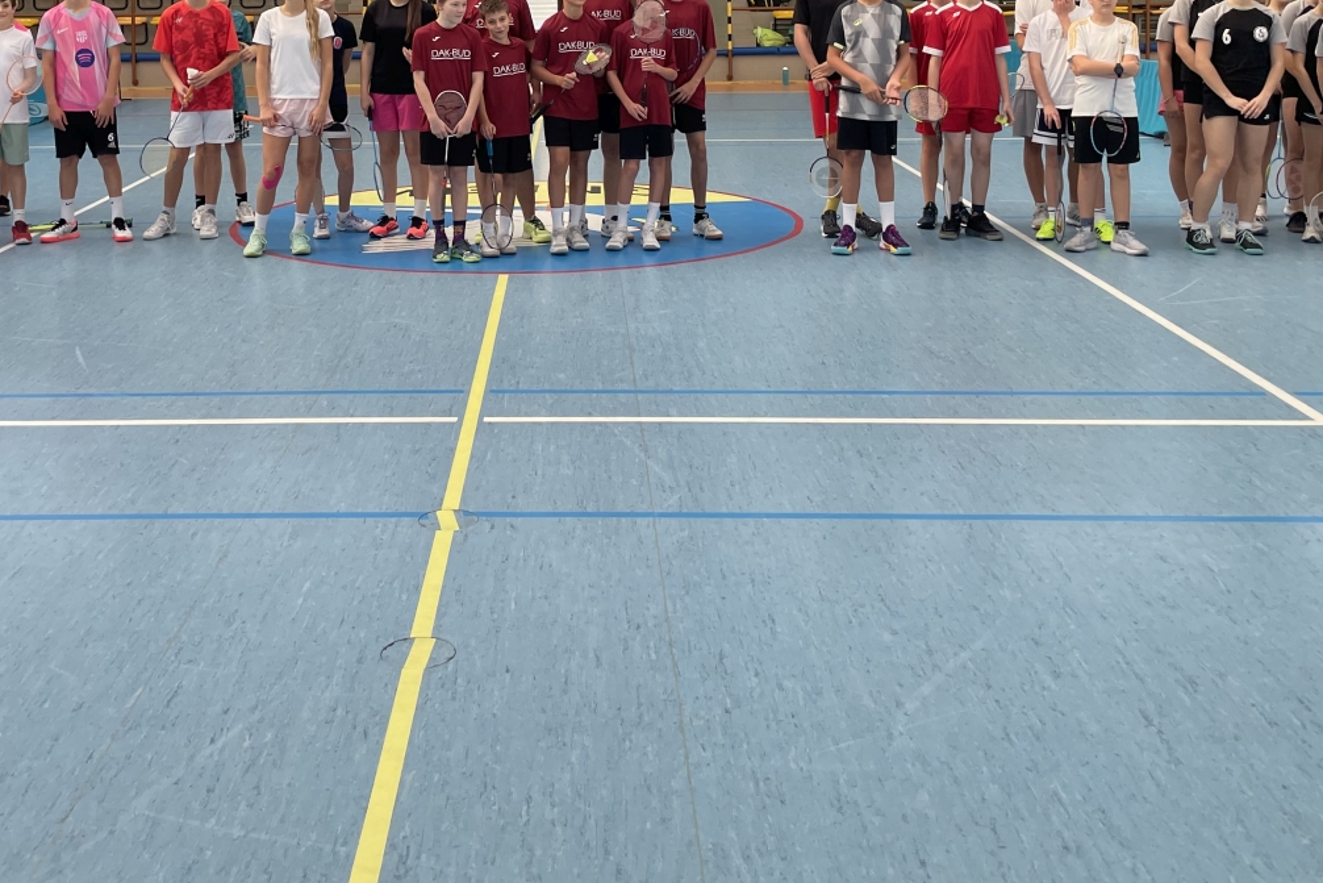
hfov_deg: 45.2
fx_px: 1580
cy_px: 95
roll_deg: +0.1
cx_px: 522
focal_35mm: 43
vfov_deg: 29.9
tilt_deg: -2.8
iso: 50
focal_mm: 4.2
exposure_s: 1/121
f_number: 1.6
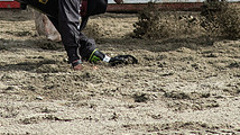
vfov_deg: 0.7
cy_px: -66
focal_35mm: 1733
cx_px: 131
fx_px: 11020
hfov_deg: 1.2
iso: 1000
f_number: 4
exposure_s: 1/8000
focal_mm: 300
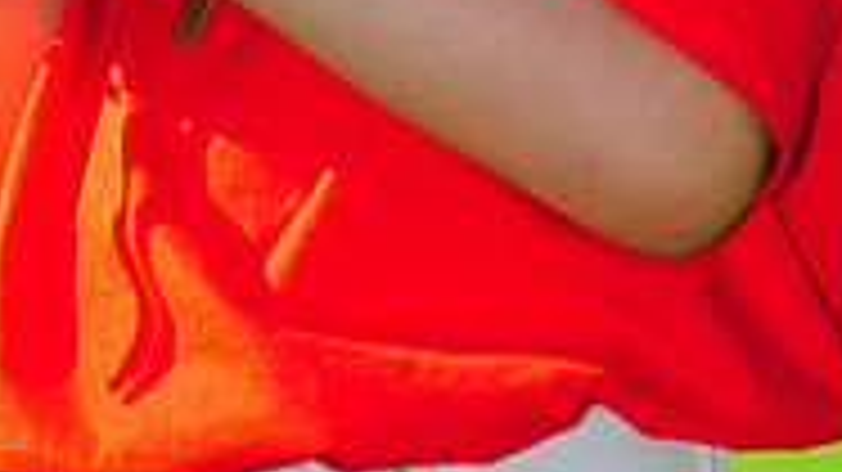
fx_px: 13011
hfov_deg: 3.7
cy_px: -485
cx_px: 320
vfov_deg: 2.1
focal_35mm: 583
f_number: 4
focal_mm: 180
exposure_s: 1/1000
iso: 200
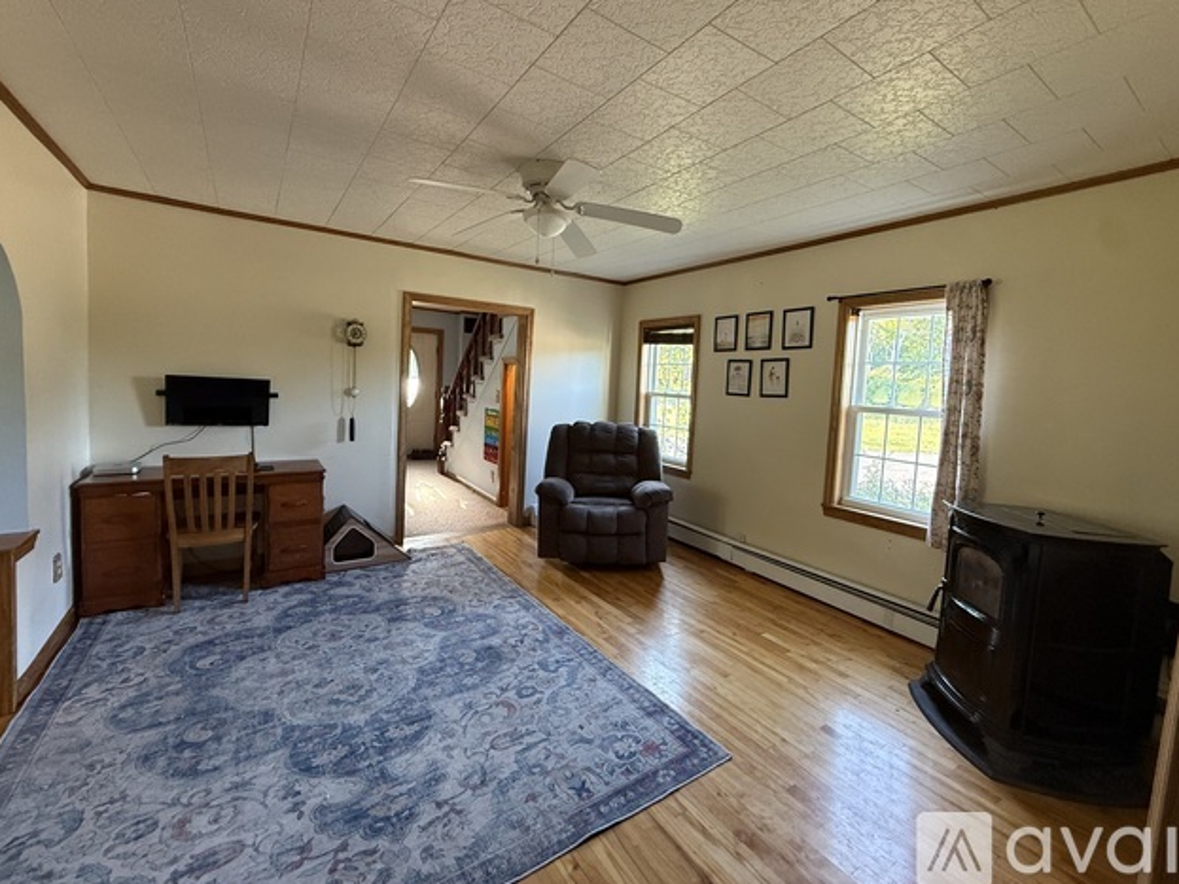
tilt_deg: -2.8
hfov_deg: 98.2
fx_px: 511
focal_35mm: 15
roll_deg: -2.1
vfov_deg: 81.6
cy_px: 415
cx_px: 591
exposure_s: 1/60
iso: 400
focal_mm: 2.22
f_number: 2.2
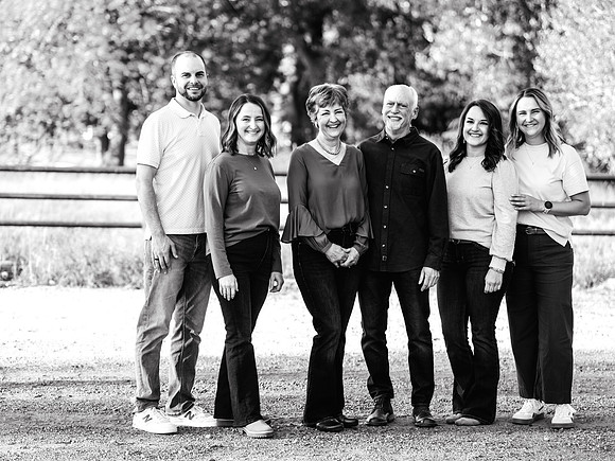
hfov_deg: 18.0
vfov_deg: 13.5
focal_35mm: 109
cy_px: 230
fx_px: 1942
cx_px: 308
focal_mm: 101
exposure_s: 1/200
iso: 80
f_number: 2.8
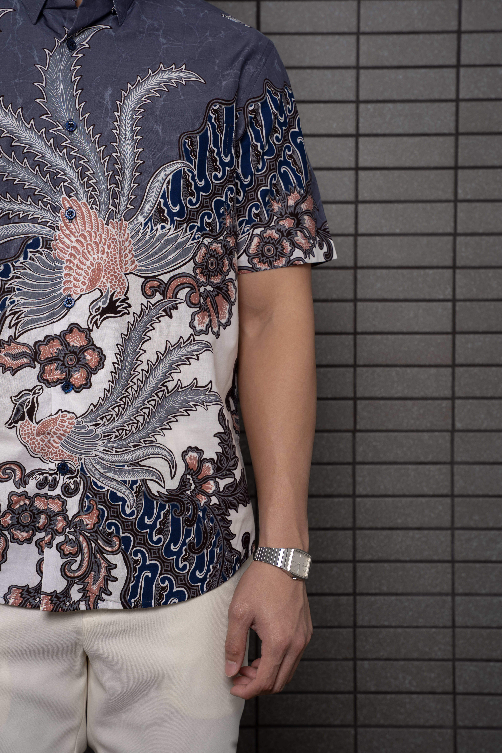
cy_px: 376
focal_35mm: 70
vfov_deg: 28.8
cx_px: 251
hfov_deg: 19.5
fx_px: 1464
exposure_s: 1/125
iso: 160
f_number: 8
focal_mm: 70
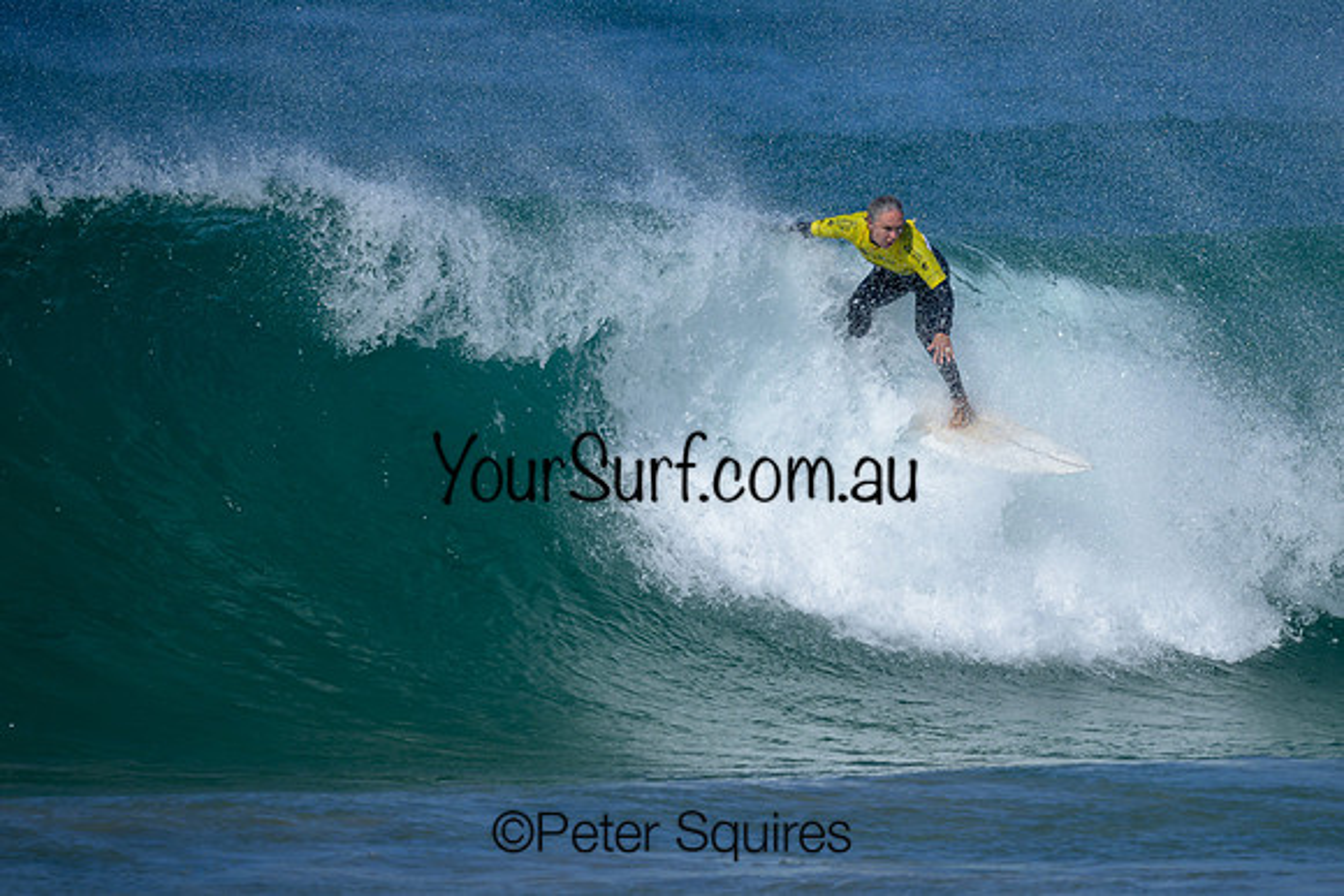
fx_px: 41068
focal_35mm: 1100
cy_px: 410
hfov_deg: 1.9
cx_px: 749
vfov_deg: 1.3
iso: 220
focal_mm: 800
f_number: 6.3
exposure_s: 1/2000
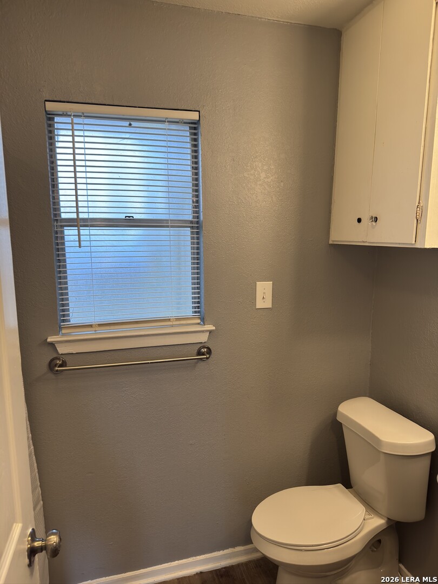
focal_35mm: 24
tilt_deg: -3.7
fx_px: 405
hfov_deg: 56.8
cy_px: 292
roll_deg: -3.2
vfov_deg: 71.6
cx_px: 219
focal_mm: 6.76
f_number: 1.78
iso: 125
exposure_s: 1/120
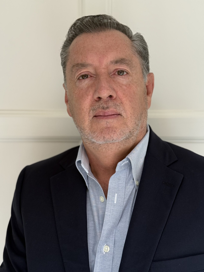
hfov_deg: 30.3
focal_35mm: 48
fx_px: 377
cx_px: 102
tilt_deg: -7.0
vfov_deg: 39.7
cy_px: 136
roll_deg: -0.3
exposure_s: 1/375
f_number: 1.78
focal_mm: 6.76
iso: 80
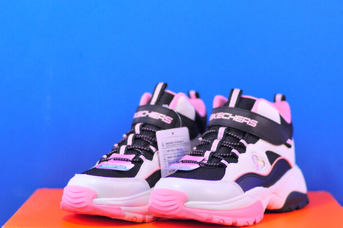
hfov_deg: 20.6
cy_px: 107
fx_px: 942
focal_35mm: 99
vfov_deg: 13.8
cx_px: 179
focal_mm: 50
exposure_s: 1/320
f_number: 2
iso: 250
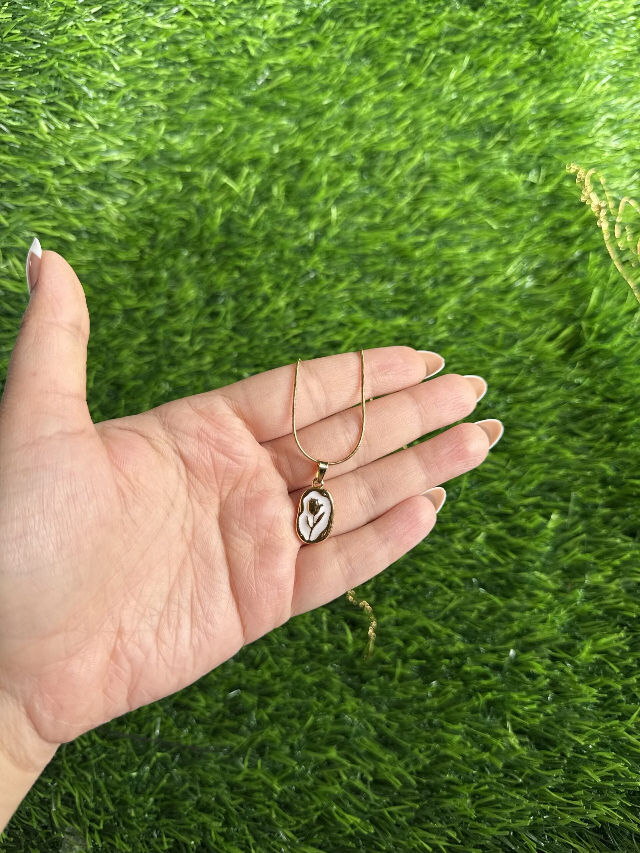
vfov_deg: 71.6
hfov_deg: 56.8
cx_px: 320
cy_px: 426
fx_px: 592
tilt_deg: -67.5
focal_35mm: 24
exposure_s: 1/125
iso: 50
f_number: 1.78
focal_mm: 6.76
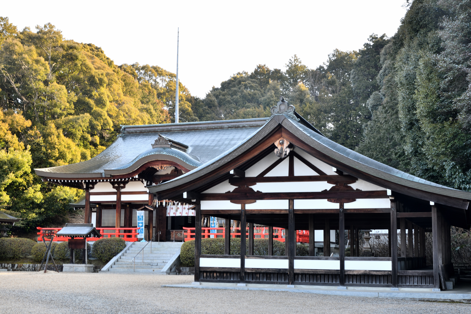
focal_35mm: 48
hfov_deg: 41.1
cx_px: 236
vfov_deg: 28.1
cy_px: 157
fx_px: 628
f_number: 13
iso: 400
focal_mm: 48
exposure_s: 1/10
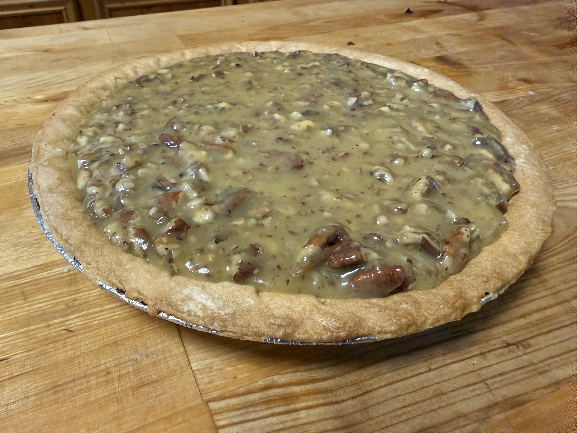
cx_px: 288
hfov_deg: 71.6
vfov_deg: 56.8
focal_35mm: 24
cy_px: 216
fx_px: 400
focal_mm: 2.22
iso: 500
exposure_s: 1/60
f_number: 2.2
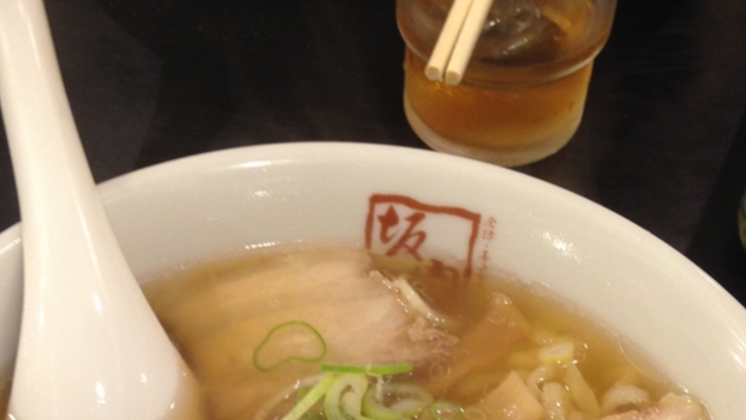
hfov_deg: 30.1
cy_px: 495
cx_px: 330
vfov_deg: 16.6
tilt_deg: -52.6
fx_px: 1385
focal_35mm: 70
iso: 100
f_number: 2.4
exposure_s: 1/20
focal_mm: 4.12
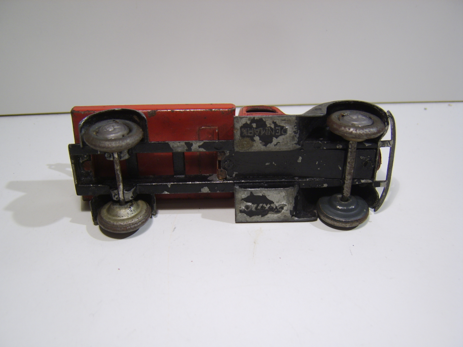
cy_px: 174
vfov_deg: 45.4
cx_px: 232
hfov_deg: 58.4
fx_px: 415
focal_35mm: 31
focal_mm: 8.13
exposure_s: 1/27
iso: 71
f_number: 2.7
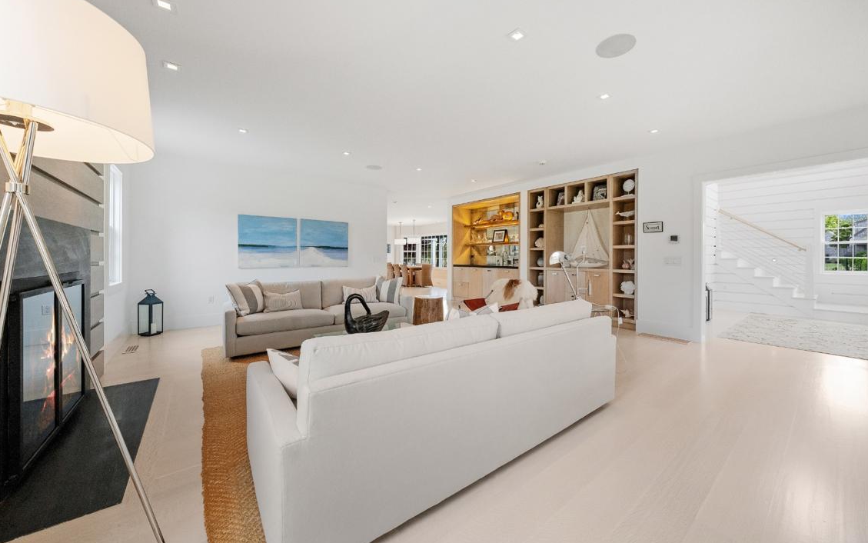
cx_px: 459
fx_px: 308
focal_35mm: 13
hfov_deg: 109.2
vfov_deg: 82.8
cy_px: 264
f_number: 9
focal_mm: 12
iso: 10000
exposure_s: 1/100
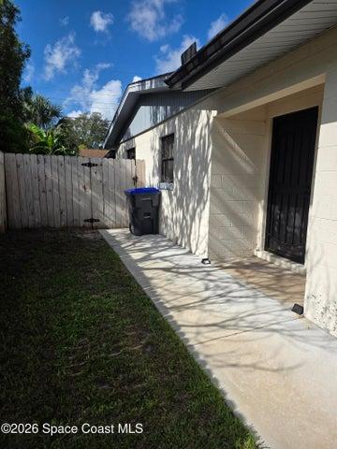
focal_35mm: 23
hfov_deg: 58.9
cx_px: 168
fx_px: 299
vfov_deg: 73.9
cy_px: 224
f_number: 1.7
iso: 80
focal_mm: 6.3
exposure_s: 1/5958
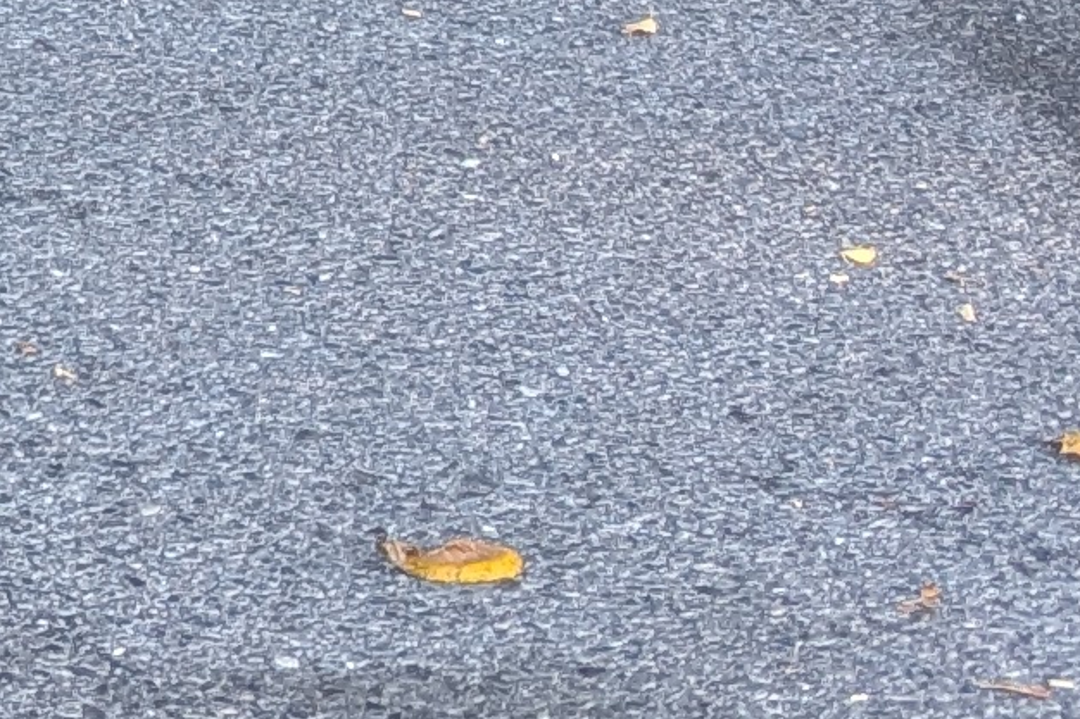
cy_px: -1700
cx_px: -2307
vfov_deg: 7.2
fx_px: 4888
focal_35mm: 163
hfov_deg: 9.5
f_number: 1.68
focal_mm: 6.9
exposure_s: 1/90.9
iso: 35
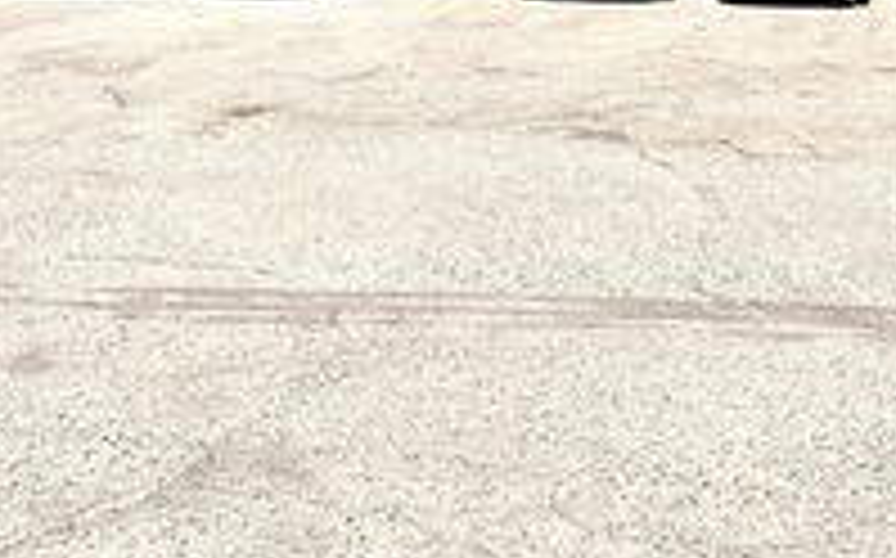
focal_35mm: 64
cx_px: 608
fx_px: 1561
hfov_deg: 31.7
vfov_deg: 18.5
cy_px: -209
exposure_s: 1/5848
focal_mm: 6.86
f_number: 1.78
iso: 80
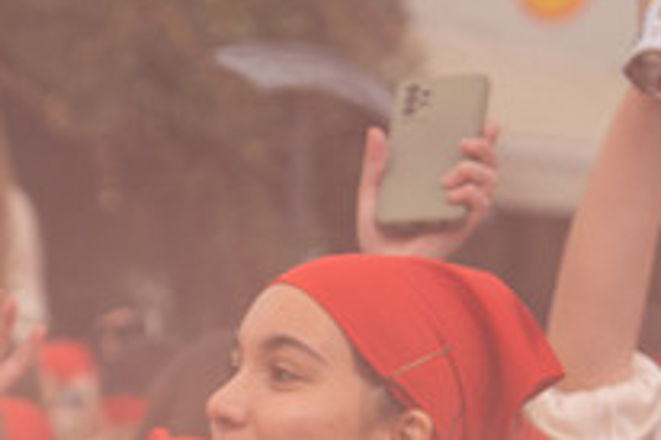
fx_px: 4788
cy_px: 641
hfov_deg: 7.9
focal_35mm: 261
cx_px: 205
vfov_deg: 5.2
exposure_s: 1/640
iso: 100
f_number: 2.8
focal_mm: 56
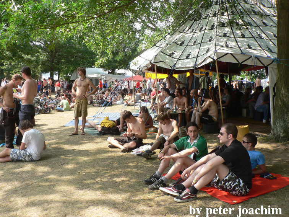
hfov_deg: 52.6
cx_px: 144
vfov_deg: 40.7
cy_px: 108
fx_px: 292
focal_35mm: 35
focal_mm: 6
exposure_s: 1/160
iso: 64
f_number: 4
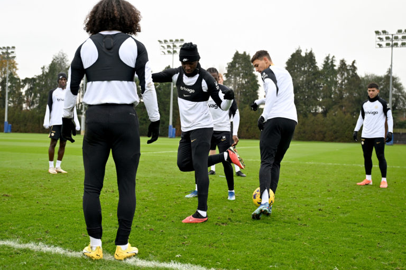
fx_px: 440
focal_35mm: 39
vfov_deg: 34.2
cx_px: 203
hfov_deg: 49.6
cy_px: 135
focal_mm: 39
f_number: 3.5
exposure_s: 1/1250
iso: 1000
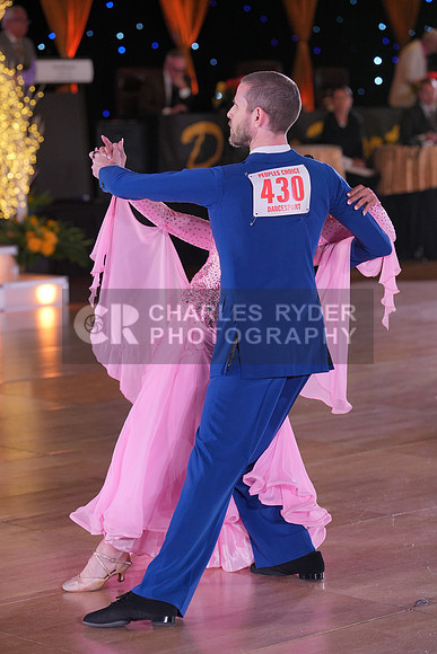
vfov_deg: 17.8
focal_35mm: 115
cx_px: 218
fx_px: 2093
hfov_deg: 11.9
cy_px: 327
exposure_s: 1/400
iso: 1250
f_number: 4
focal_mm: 115
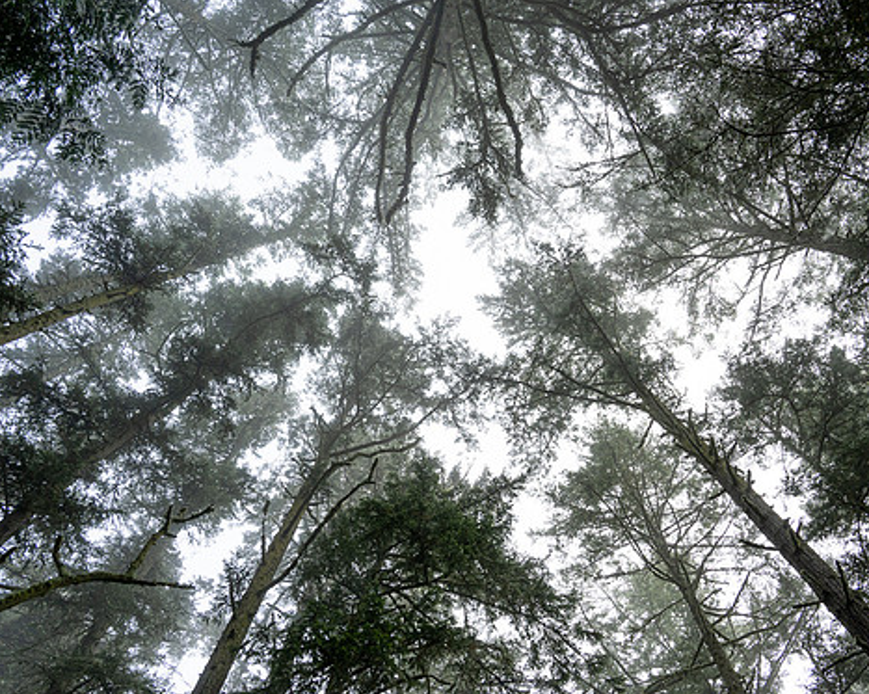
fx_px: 720
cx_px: 484
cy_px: 354
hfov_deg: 62.1
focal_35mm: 28
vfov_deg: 51.5
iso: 640
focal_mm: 24
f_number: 11
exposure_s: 1/160
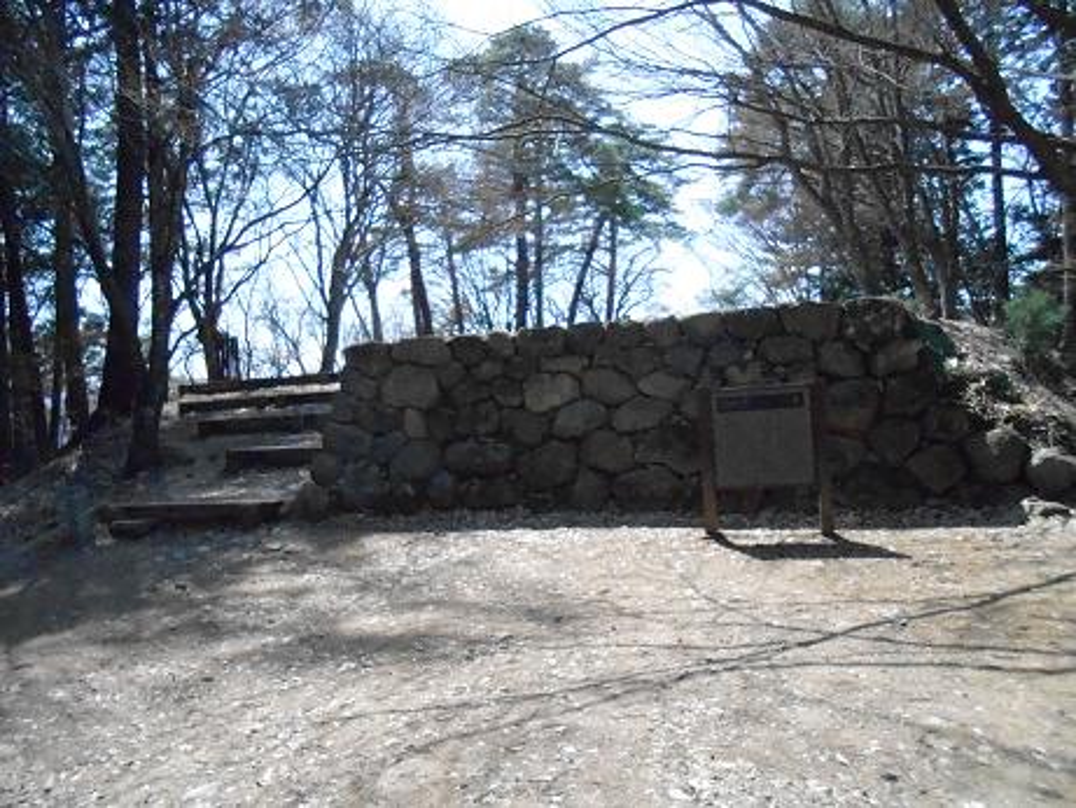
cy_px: 404
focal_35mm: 26
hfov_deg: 67.3
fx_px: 808
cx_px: 538
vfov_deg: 53.1
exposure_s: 1/400
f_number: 11.5
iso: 1600
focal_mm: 4.6
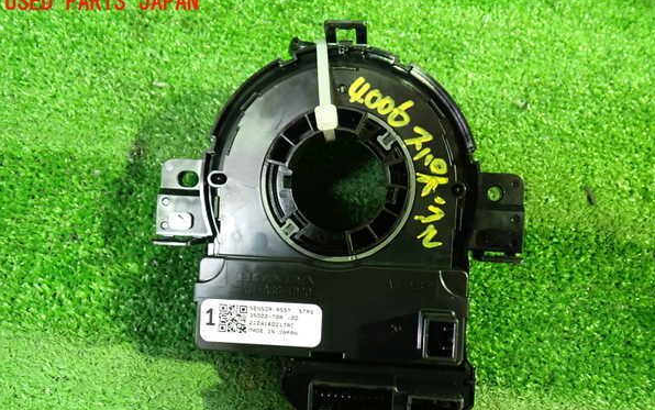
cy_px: 236
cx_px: 329
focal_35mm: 32
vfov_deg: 39.4
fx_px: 571
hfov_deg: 59.6
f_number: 2.3
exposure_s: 1/25
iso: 800
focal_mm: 5.4
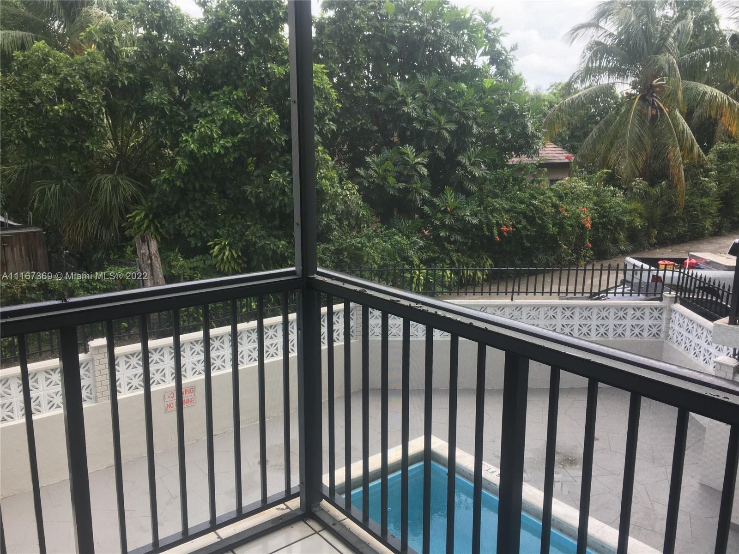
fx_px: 619
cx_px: 370
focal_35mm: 29
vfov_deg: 48.2
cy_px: 277
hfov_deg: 61.7
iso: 25
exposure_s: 1/192
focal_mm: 4.15
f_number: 2.2
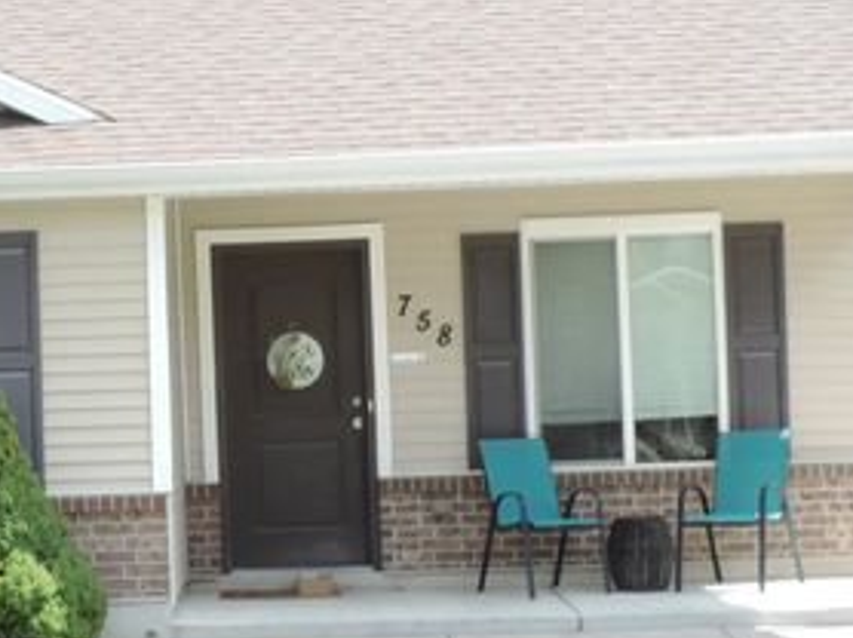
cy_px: 340
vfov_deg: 14.9
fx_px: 2437
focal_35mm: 99
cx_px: 68
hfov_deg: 19.4
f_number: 7.6
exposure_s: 1/50
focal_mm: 7.6
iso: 80
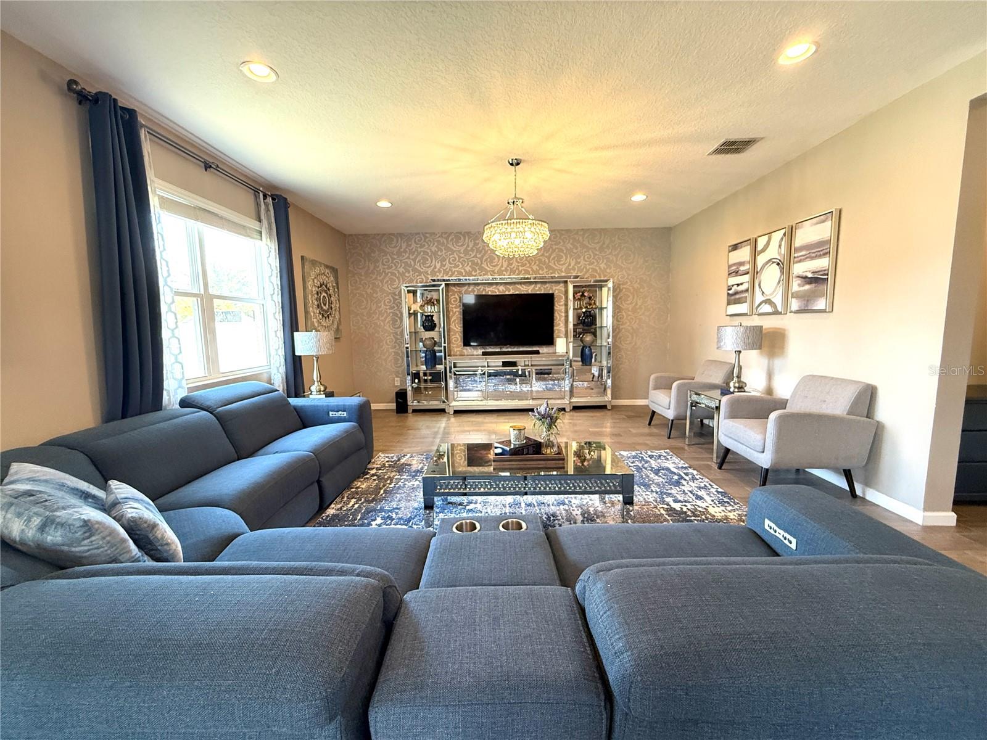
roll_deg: +1.7
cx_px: 494
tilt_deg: -6.2
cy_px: 370
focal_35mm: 14
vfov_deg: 85.7
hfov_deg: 102.1
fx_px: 399
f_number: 2.2
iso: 400
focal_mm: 2.22
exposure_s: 1/120
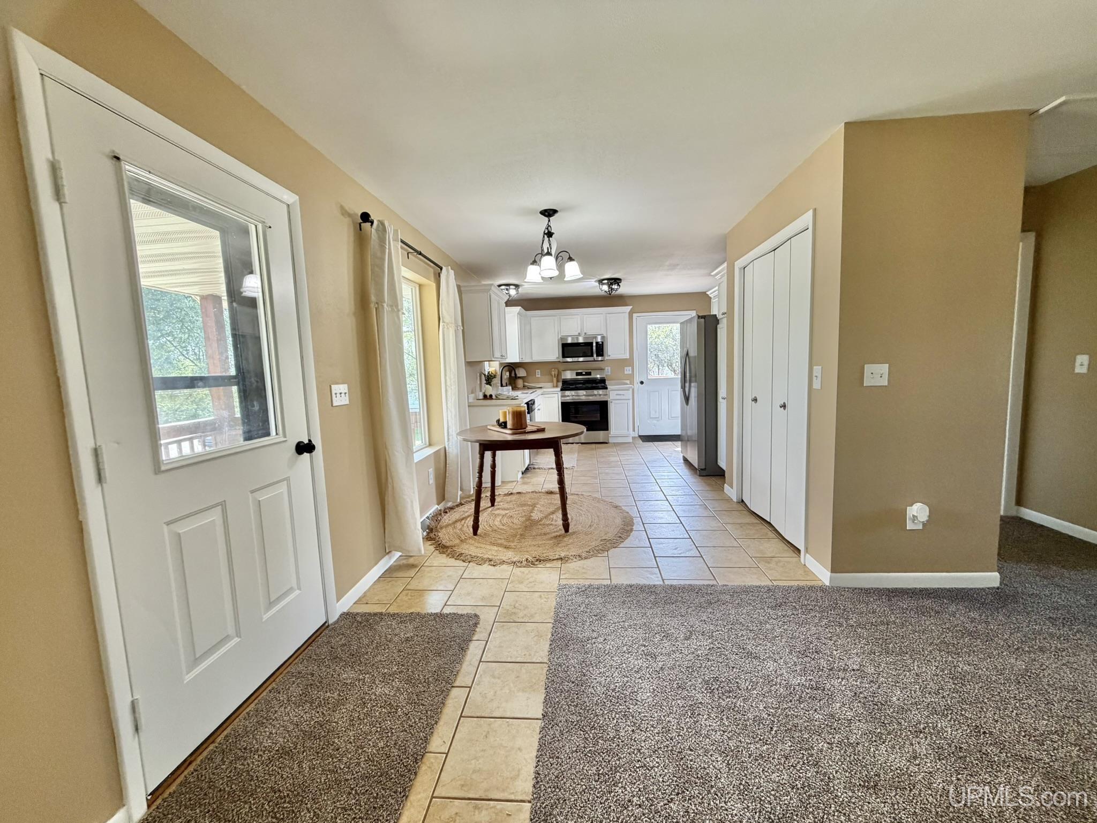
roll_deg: +3.4
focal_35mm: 14
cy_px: 412
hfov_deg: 102.1
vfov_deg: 85.7
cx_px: 548
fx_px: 444
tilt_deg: -5.2
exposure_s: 1/120
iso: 200
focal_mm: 2.22
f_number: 2.2
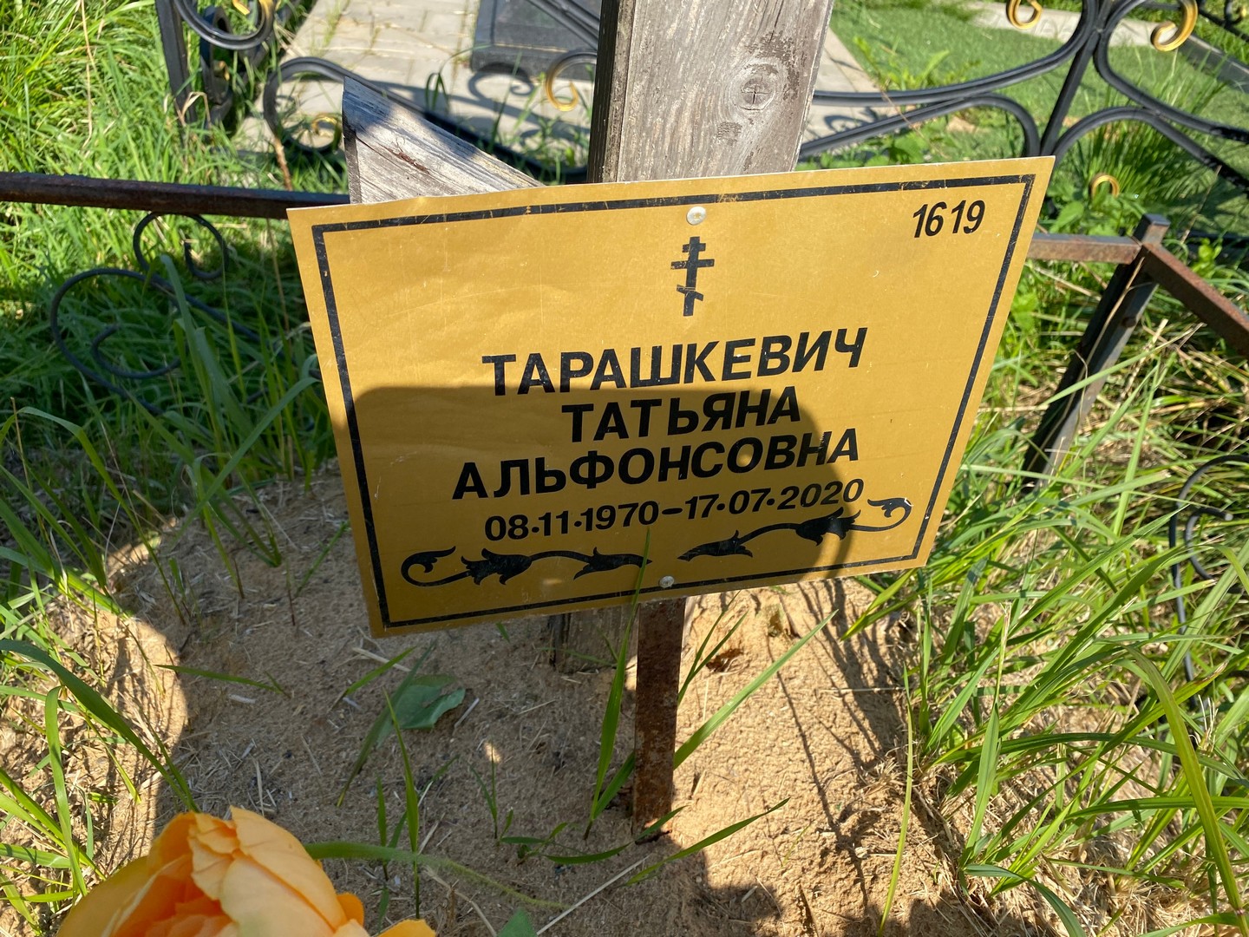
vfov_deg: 53.1
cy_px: 468
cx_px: 624
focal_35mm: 26
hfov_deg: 67.3
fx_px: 938
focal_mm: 4.25
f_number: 1.8
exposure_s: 1/1808
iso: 32
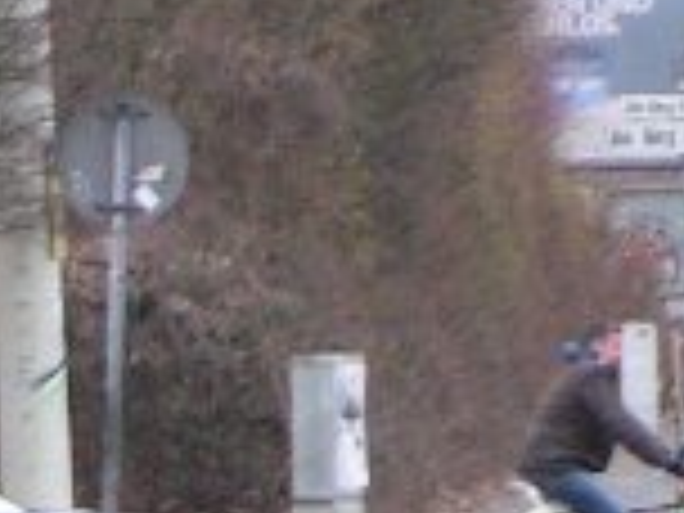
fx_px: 17942
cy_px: 864
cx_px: -819
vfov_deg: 1.6
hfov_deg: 2.2
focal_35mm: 908
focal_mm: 26.3
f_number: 3.5
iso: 160
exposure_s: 1/200
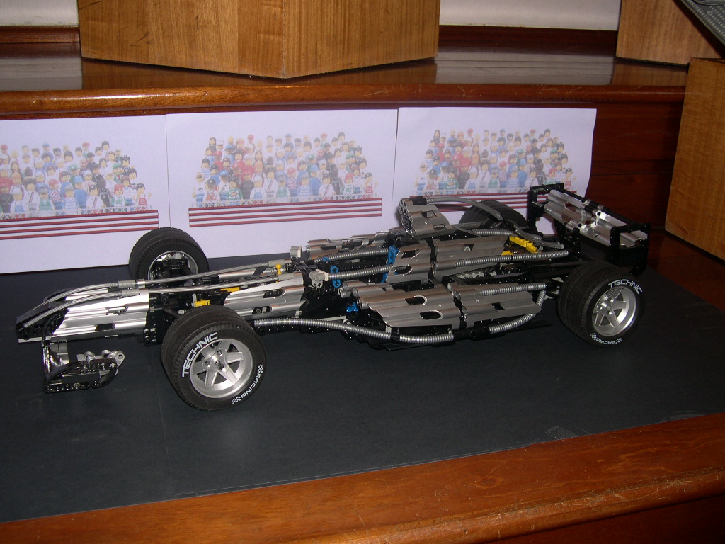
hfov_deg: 49.0
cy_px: 272
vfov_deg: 37.7
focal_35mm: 38
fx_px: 796
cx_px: 362
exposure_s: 1/60
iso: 100
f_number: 2.8
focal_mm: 8
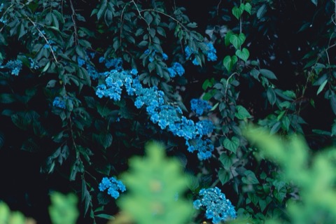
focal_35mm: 50
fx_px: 467
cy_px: 112
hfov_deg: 39.6
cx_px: 168
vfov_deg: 27.0
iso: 640
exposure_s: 1/60
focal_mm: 50
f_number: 2
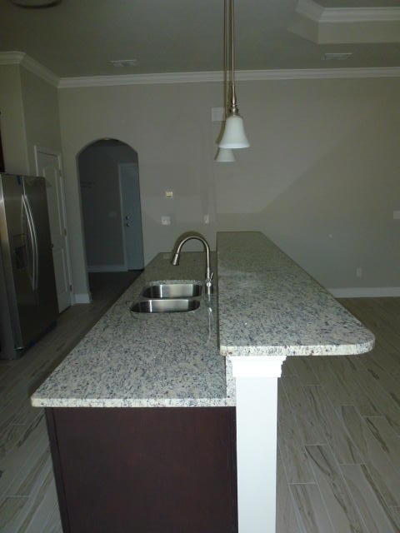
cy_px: 266
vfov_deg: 71.6
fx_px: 370
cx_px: 200
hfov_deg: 56.8
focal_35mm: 24
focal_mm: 4.3
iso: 160
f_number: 3.3
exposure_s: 1/60
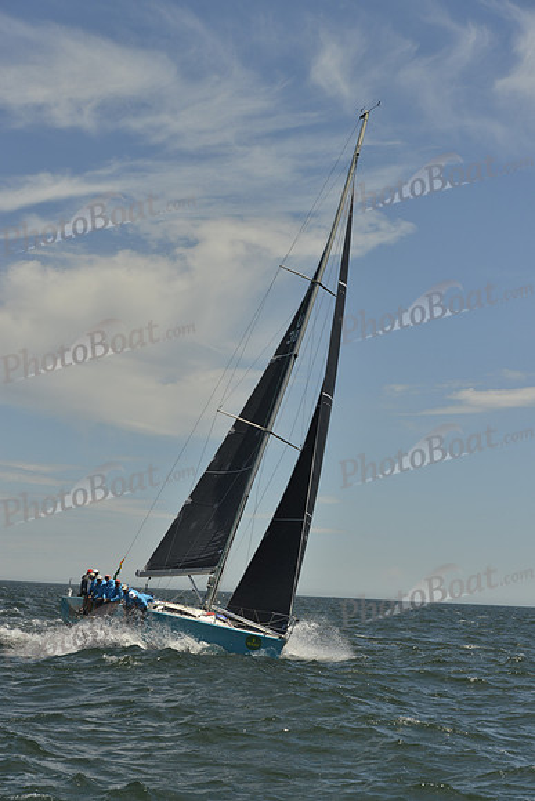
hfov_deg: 19.5
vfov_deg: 28.8
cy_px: 400
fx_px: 1559
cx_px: 268
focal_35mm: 70
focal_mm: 70
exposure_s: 1/1600
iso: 280
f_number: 10
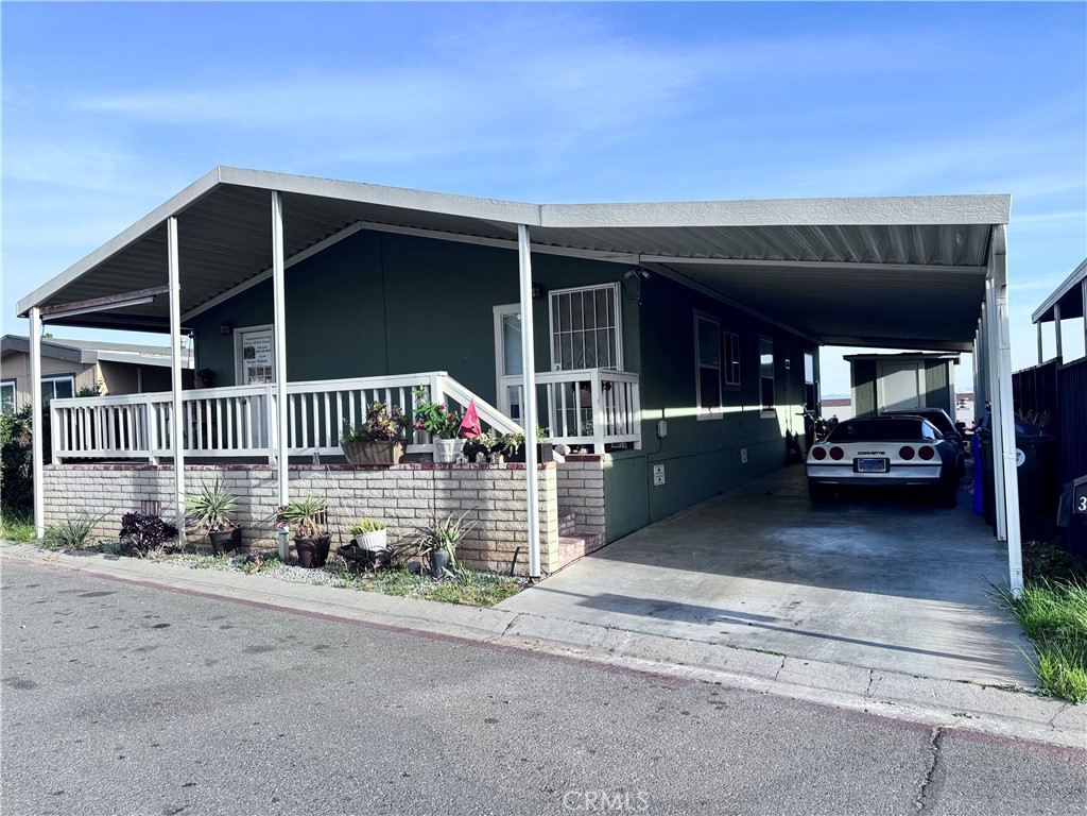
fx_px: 754
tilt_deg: +0.4
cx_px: 544
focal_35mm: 24
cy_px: 408
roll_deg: +2.9
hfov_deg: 71.6
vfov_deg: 56.8
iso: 80
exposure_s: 1/2415
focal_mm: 6.76
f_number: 1.78
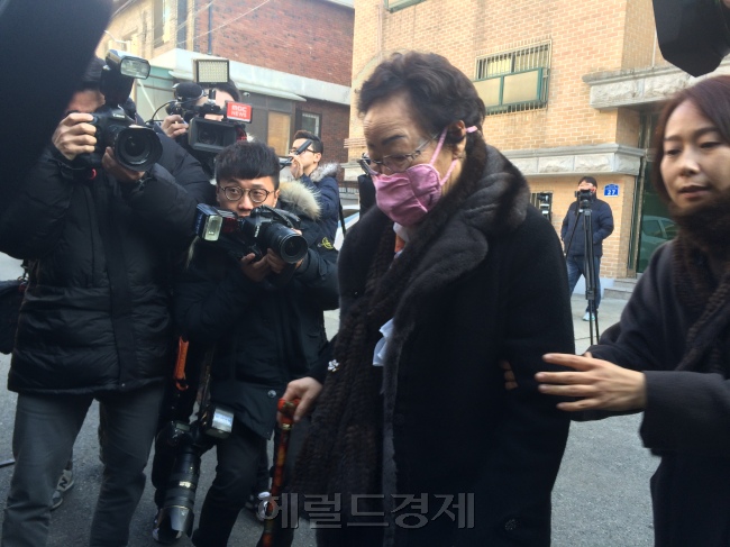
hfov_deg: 61.7
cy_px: 274
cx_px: 365
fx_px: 611
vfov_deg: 48.2
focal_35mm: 29
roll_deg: -3.1
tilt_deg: -5.6
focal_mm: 4.15
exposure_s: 1/120
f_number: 2.2
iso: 50
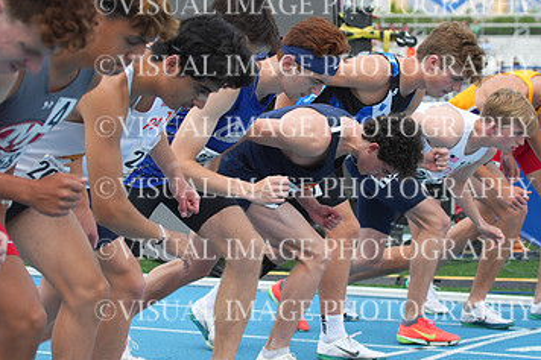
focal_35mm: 163
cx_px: 315
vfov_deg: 8.4
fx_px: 2448
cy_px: 157
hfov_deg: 12.6
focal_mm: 100
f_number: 5.6
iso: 400
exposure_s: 1/1250
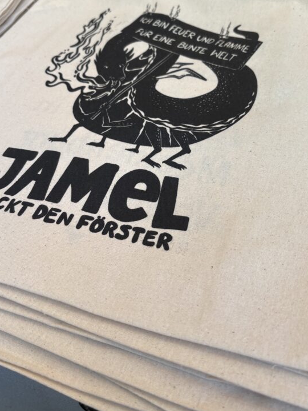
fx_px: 439
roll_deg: +6.3
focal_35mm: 37
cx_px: 161
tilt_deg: -43.8
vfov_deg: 49.6
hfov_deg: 38.7
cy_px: 152
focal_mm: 5.96
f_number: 1.6
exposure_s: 1/161
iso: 32
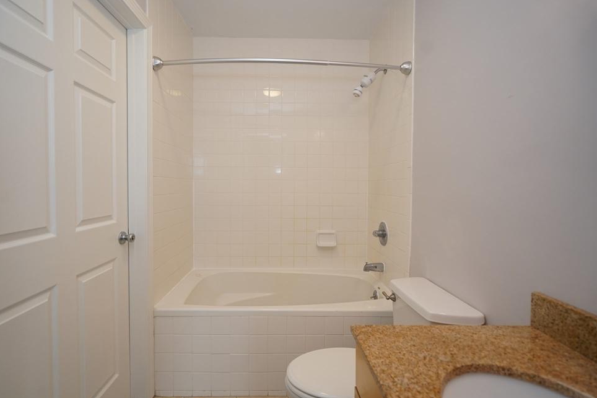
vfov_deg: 70.4
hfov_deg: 93.2
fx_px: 282
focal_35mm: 17
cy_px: 190
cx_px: 283
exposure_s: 1/160
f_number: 4
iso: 640
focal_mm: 16
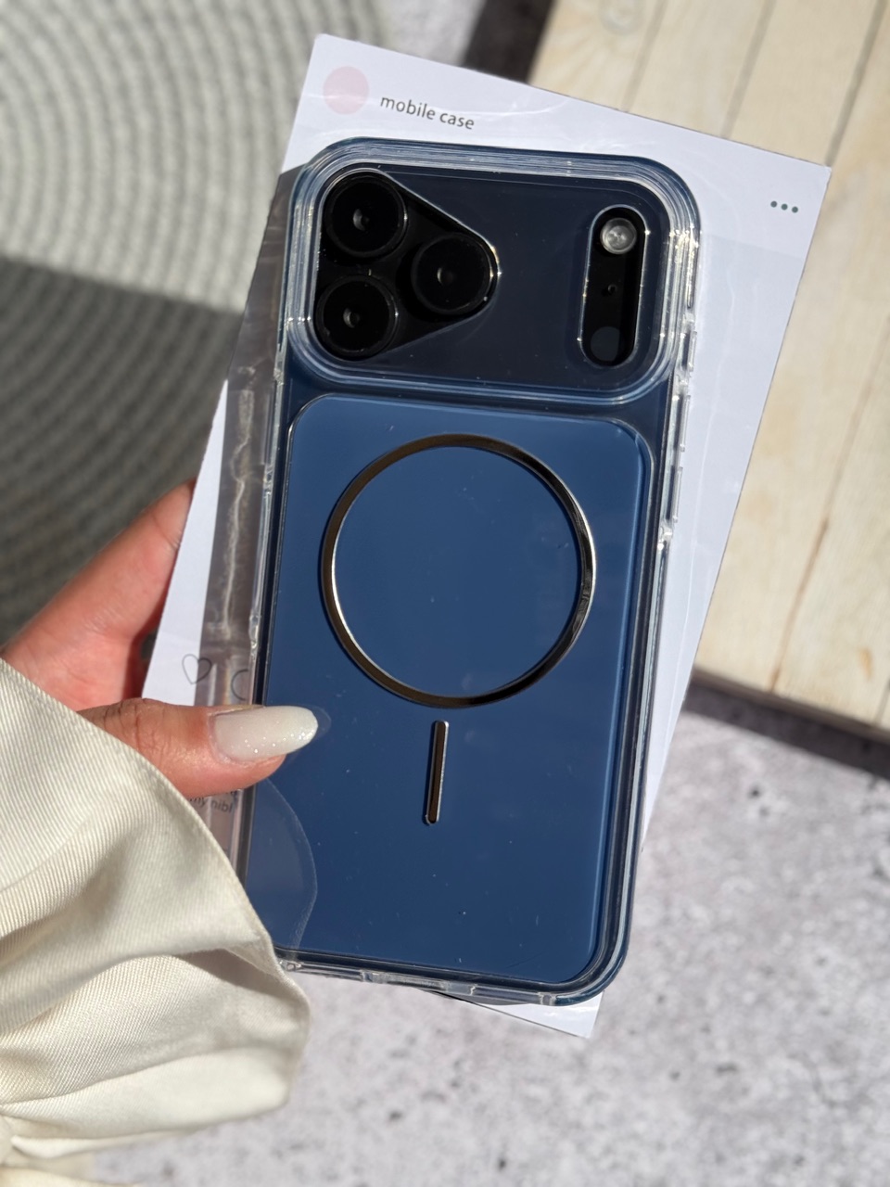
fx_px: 1645
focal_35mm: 48
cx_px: 445
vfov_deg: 39.7
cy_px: 594
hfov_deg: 30.3
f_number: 1.78
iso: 100
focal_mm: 6.76
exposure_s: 1/6024
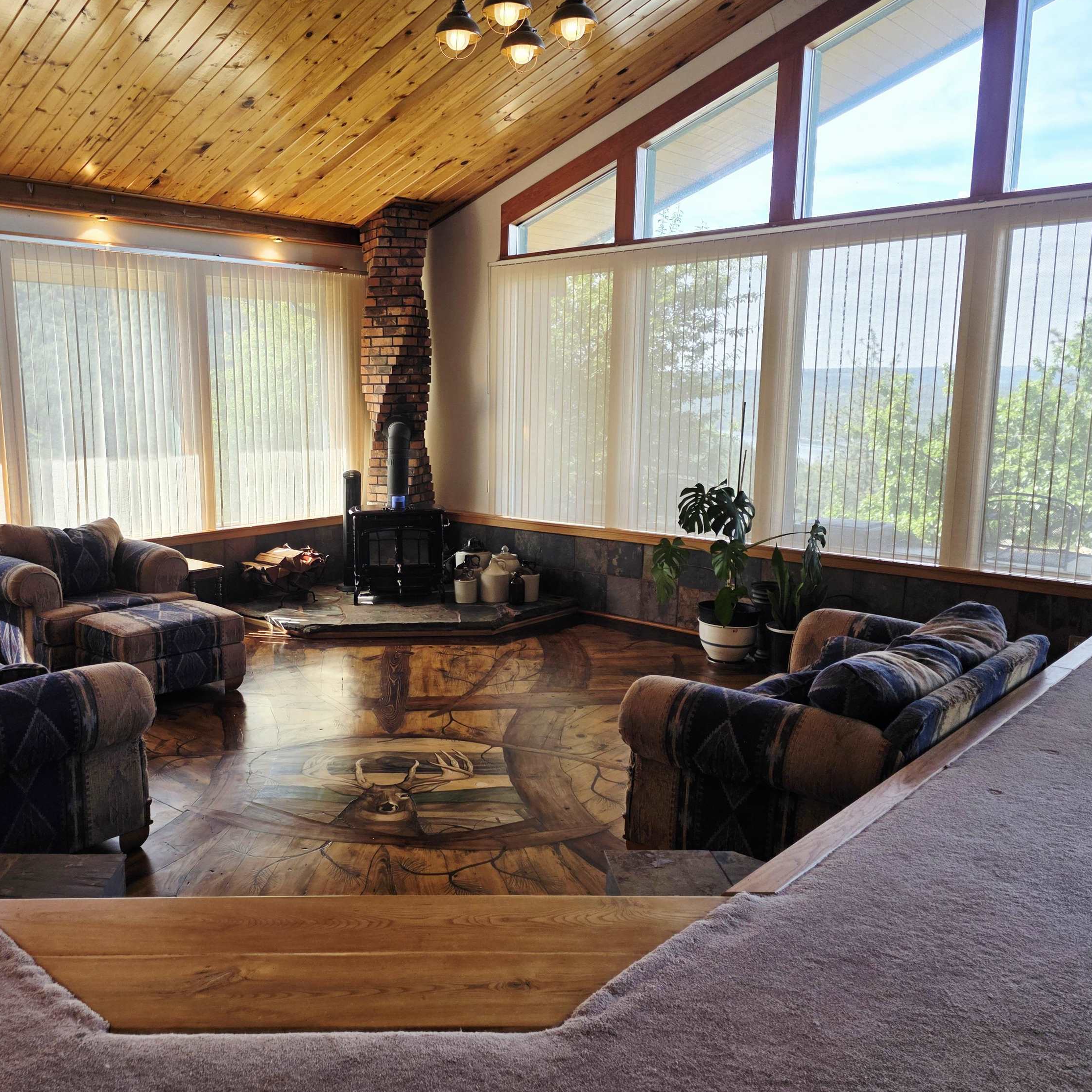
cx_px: 398
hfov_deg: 56.5
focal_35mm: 28
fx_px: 999
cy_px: 559
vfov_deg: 57.3
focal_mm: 6.3
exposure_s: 1/120
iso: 64
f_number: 1.7
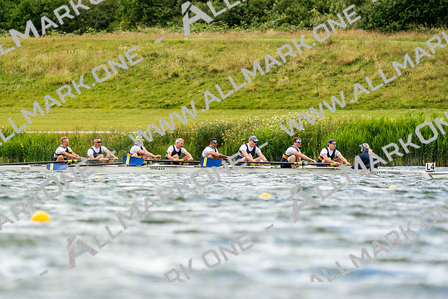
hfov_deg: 5.4
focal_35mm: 379
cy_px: 150
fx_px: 4717
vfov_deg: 3.6
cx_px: 224
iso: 640
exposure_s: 1/2000
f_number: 6.3
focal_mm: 379
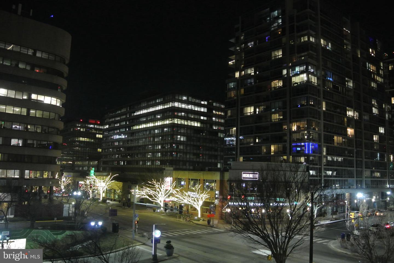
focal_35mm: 29
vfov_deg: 45.0
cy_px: 132
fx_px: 318
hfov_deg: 63.6
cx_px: 197
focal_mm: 11
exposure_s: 1/10
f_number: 3.5
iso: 1600
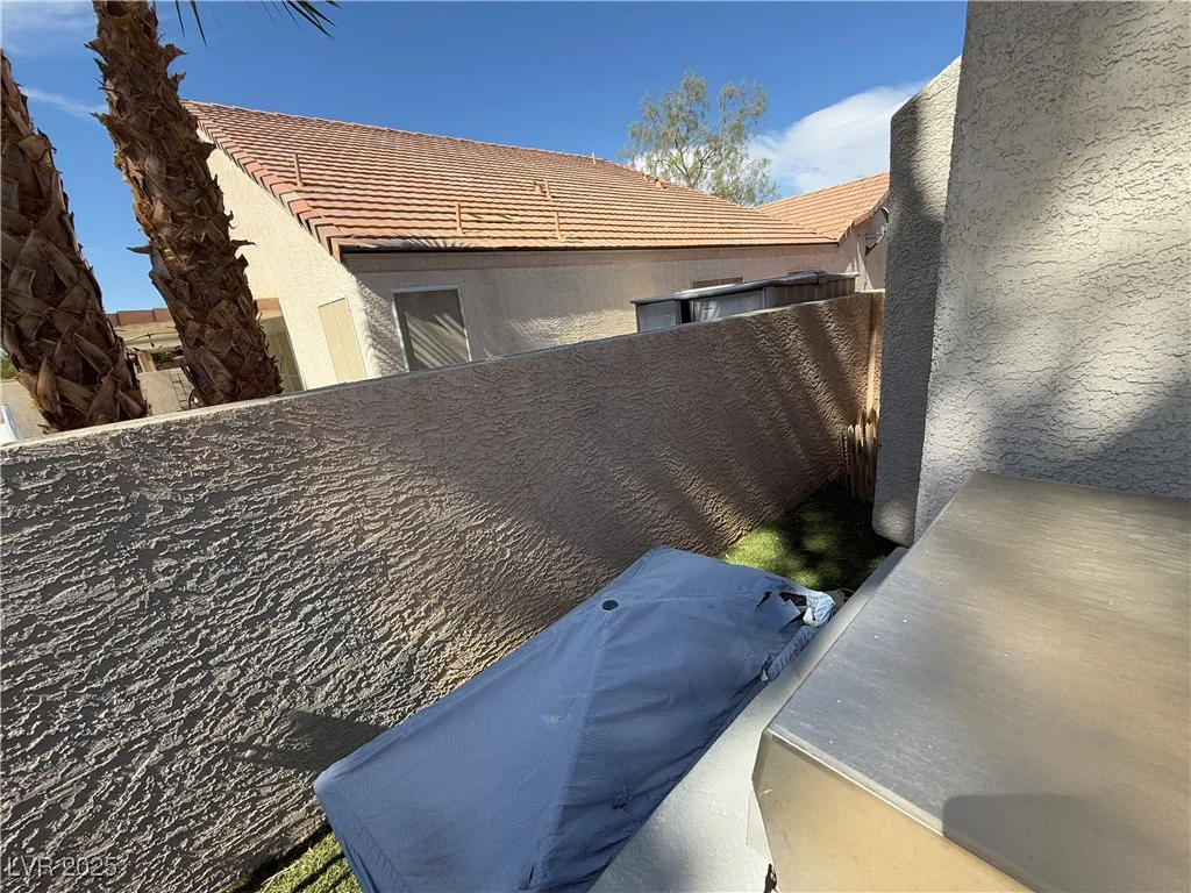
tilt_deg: -15.6
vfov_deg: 85.7
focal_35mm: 14
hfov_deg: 102.1
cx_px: 596
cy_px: 446
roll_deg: +7.8
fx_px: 482
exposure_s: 1/876
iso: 64
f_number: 2.2
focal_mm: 2.22
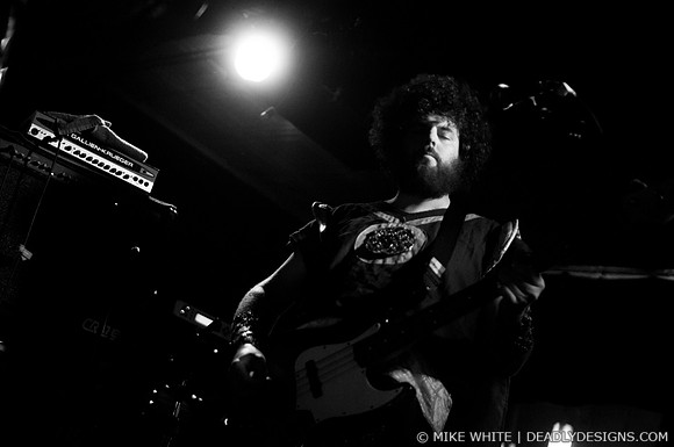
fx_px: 841
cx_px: 337
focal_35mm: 45
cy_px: 224
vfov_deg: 29.8
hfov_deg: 43.7
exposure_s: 1/50
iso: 1000
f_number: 1.8
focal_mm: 30
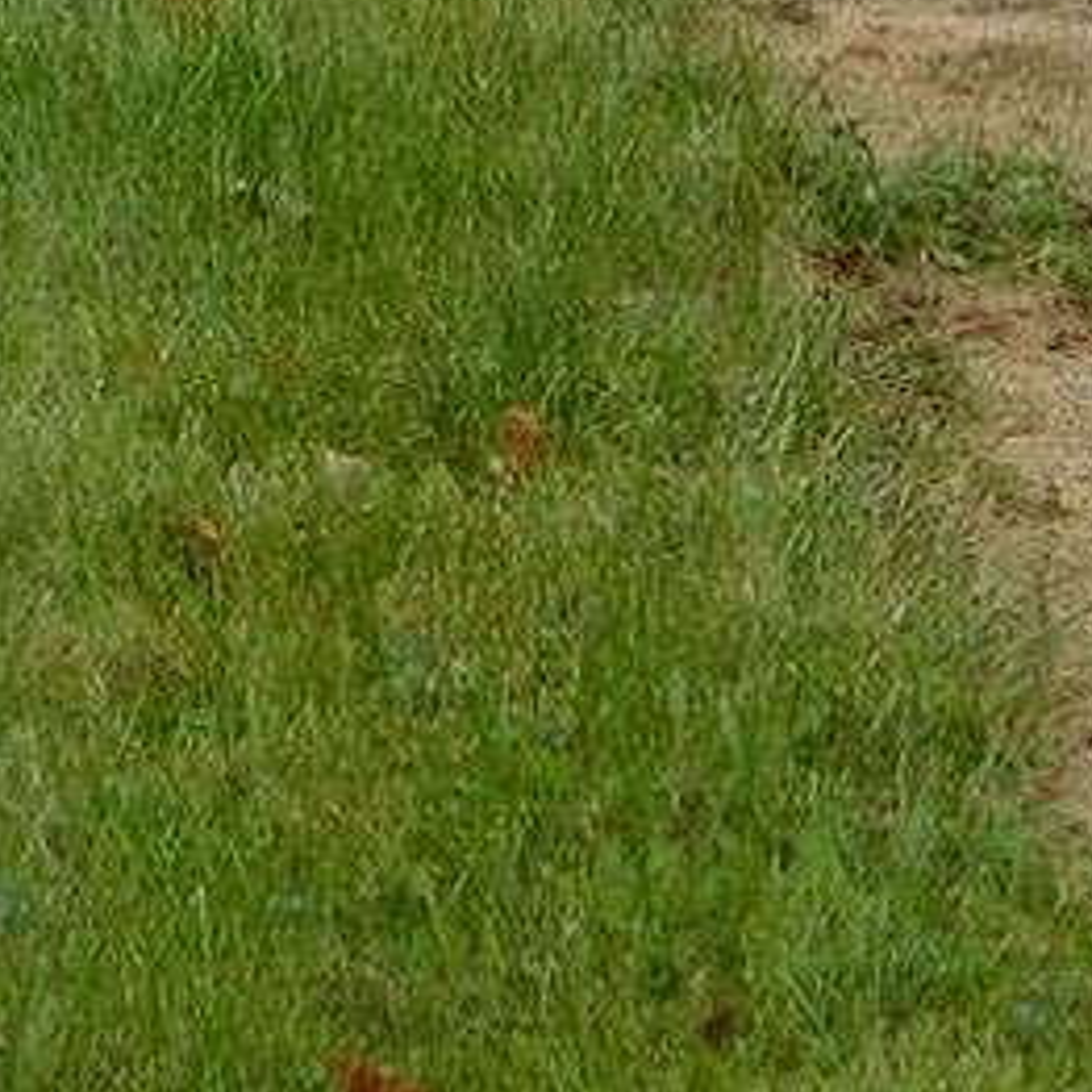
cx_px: 517
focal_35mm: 544
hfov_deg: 3.2
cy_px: -2317
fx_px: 19416
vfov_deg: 3.2
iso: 125
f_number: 4.3
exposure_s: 1/500
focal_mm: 12.6
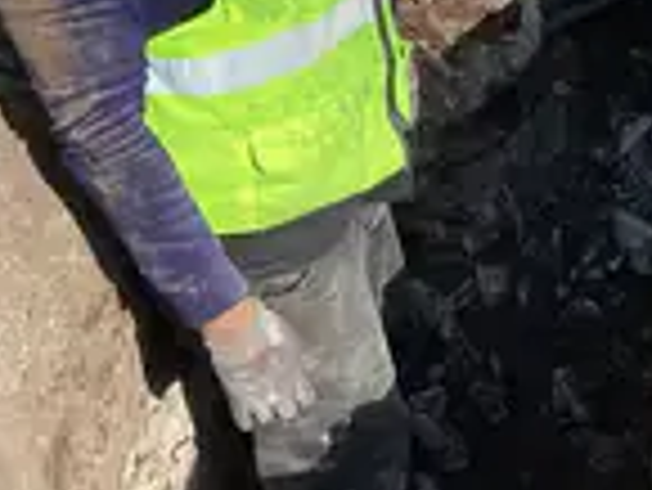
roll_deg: +2.3
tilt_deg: -32.9
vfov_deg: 13.6
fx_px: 2017
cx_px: 490
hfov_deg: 18.2
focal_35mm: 107
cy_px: -16
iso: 25
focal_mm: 3.3
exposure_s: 1/1381
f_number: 2.4
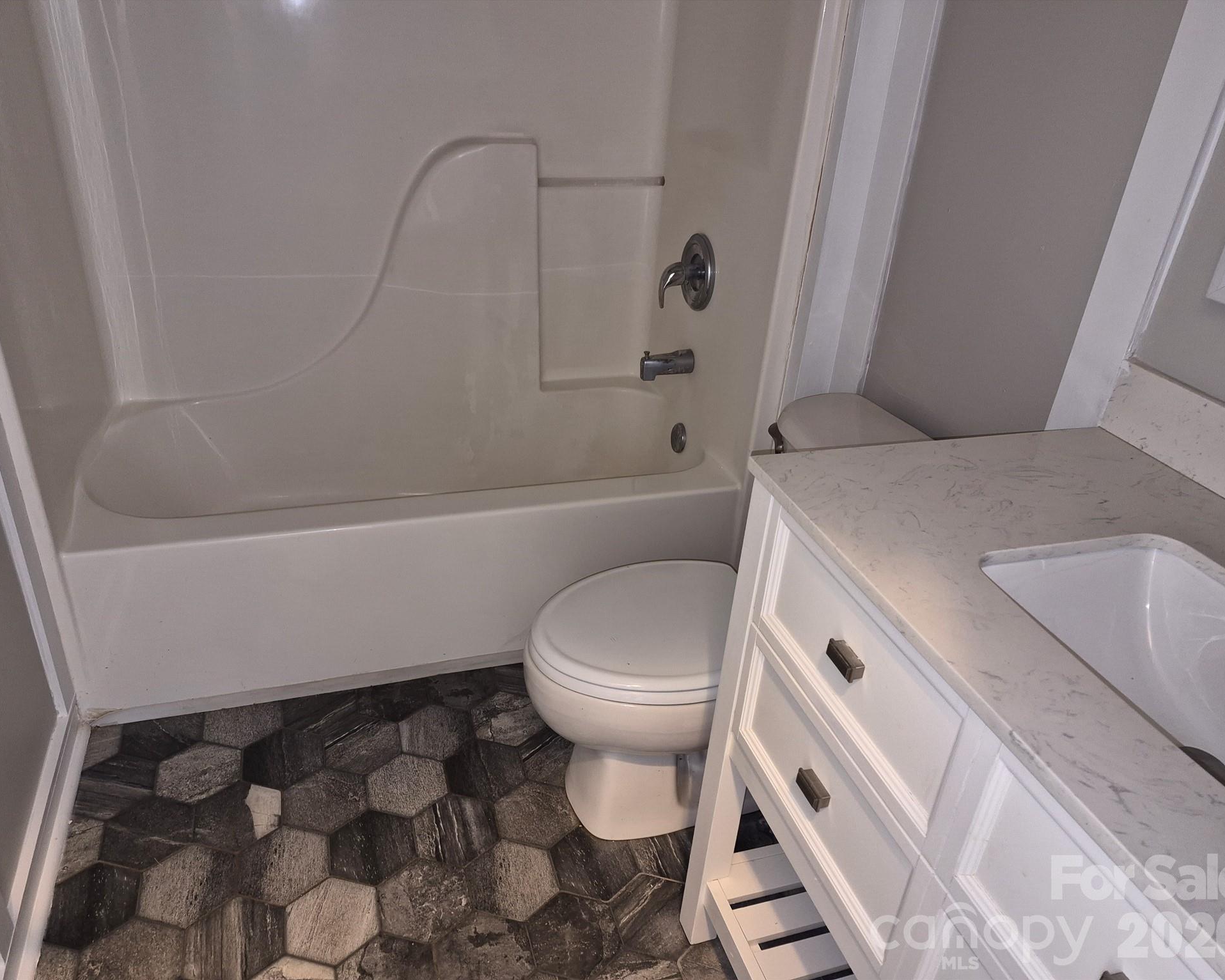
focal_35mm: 24
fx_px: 870
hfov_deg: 70.3
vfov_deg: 58.8
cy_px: 490
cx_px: 600
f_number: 1.8
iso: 200
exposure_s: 1/10
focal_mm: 5.4
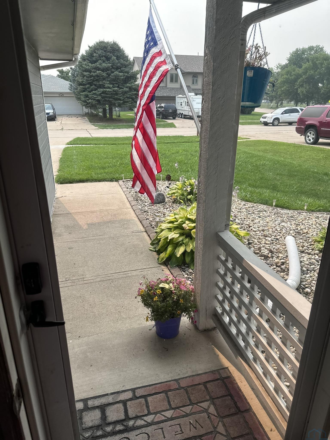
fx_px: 305
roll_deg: +0.6
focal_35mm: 24
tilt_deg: -17.3
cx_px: 165
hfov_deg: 56.8
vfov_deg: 71.6
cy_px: 220
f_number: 1.78
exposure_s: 1/1692
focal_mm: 6.86
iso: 80
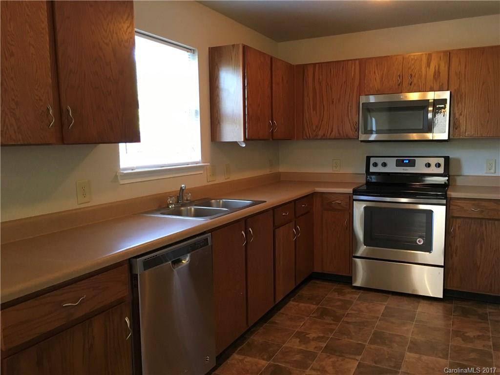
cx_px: 250
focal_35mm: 29
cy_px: 188
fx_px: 419
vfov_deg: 48.2
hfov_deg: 61.7
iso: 200
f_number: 2.2
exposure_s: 1/30
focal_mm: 4.15
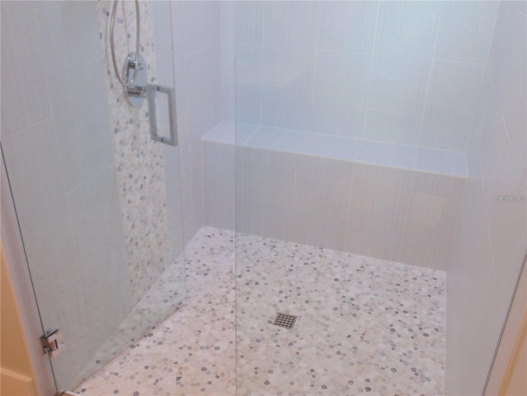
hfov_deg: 55.4
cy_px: 198
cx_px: 264
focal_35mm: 33
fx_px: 502
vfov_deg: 42.9
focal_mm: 5.8
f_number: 3.2
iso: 80
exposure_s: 1/30
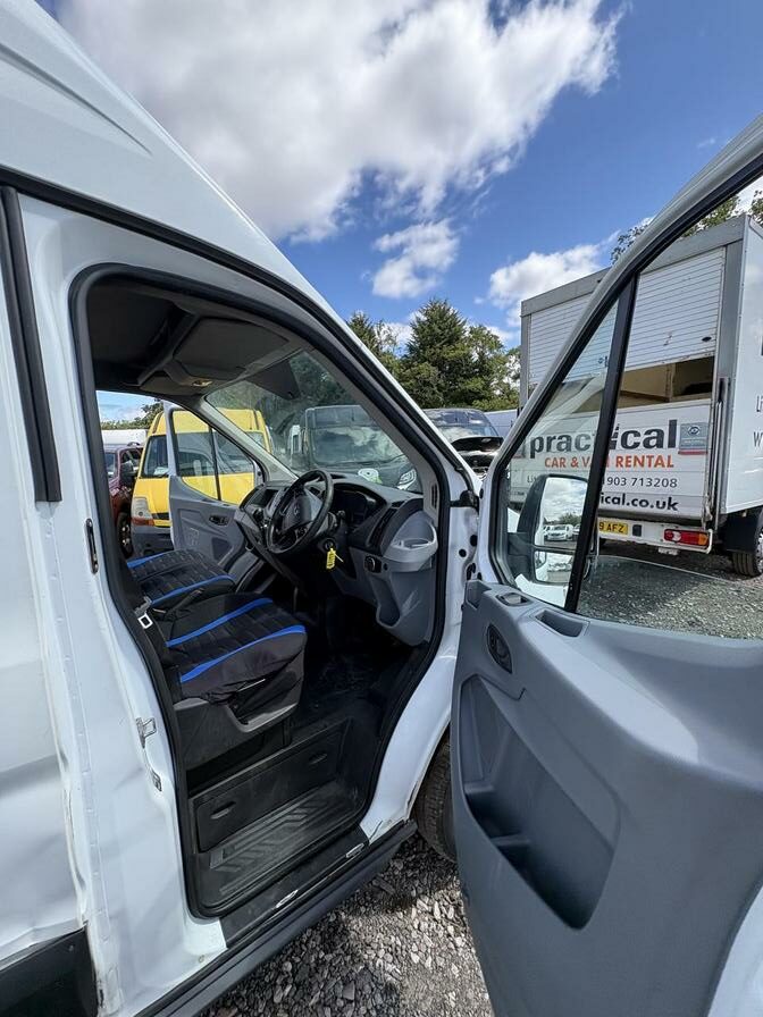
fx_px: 411
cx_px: 382
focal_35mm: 14
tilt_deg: -0.5
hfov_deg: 85.7
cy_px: 508
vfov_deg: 102.1
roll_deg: -1.8
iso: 64
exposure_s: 1/641
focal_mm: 2.22
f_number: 2.2
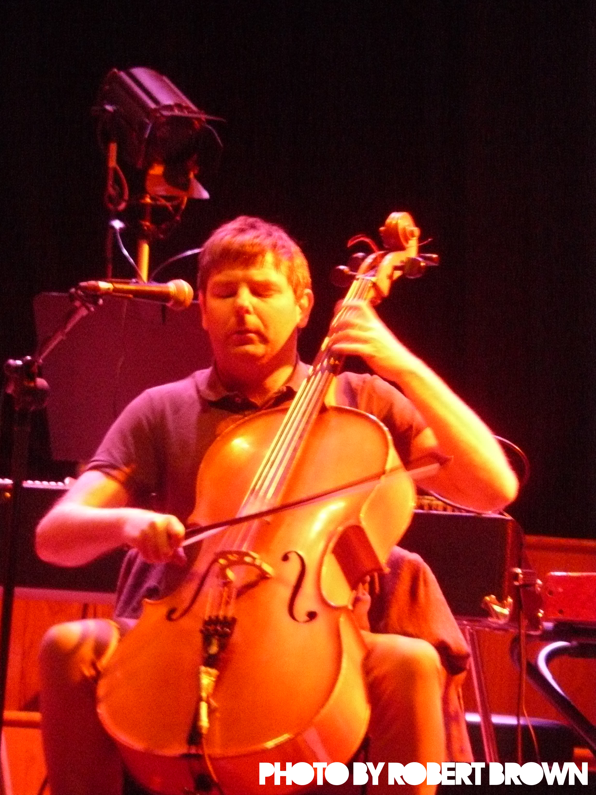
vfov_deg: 5.1
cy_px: 398
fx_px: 8861
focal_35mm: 386
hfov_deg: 3.9
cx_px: 298
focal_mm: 64.3
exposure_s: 1/15
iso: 800
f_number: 3.3
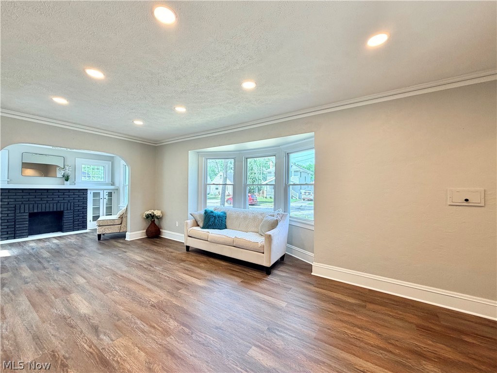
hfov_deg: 102.1
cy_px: 186
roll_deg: -0.3
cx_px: 248
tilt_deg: +1.0
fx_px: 201
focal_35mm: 14
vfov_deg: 85.7
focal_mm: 2.22
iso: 100
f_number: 2.2
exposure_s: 1/120
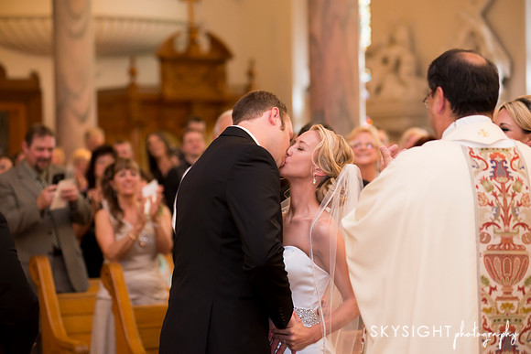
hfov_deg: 19.5
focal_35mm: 105
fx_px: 1549
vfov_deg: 13.0
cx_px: 266
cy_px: 177
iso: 2500
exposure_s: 1/200
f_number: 3.5
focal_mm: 105
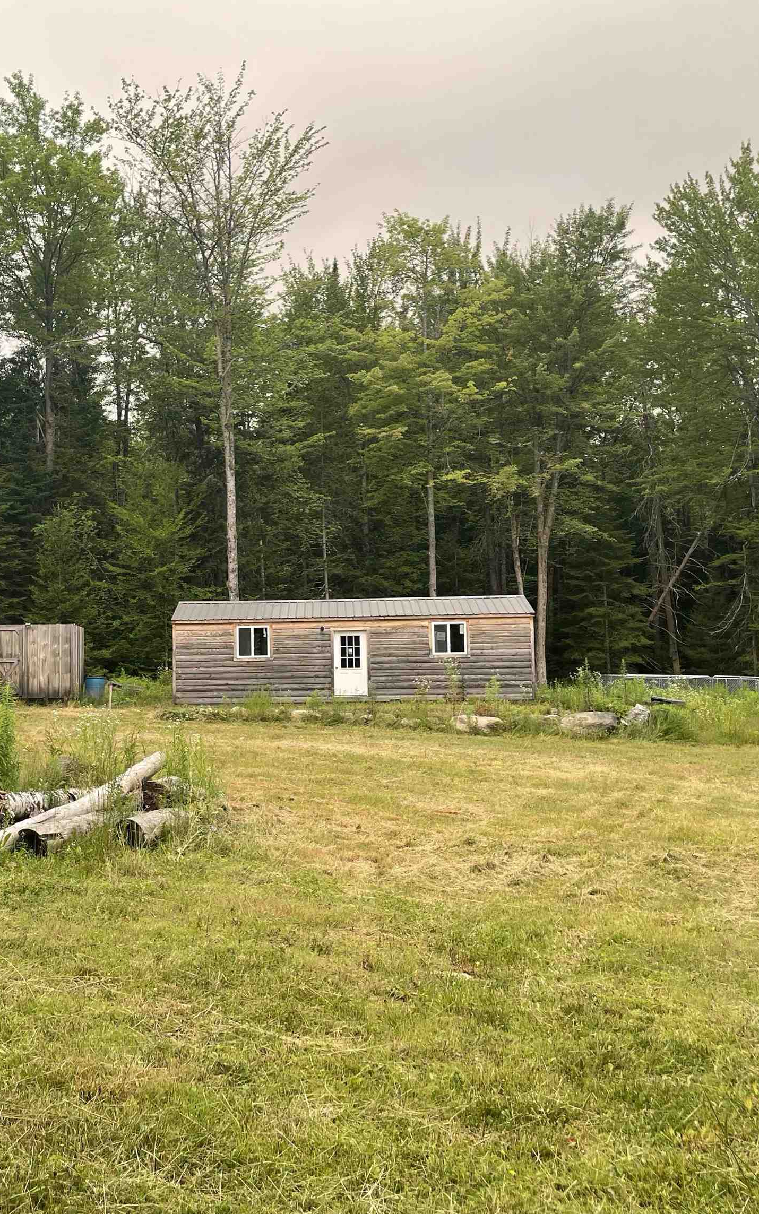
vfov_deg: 52.7
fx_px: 1225
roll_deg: +1.3
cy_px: 607
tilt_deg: +4.7
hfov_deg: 34.0
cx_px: 223
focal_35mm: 37
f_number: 1.6
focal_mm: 4.2
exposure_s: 1/764
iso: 32
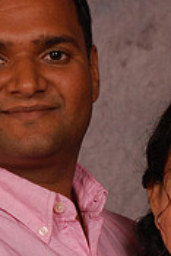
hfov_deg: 4.8
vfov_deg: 7.1
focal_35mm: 288
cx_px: 146
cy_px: 338
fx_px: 2048
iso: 400
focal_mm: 58
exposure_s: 1/200
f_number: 5.6
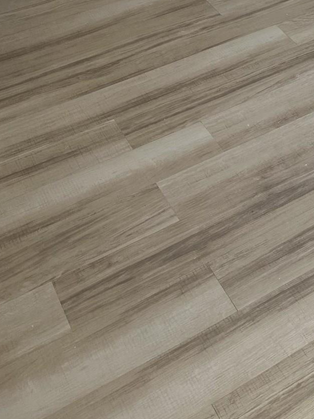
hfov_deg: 20.9
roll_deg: -0.3
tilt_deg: -22.0
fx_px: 799
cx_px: 368
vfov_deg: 25.4
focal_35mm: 66
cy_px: -123
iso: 160
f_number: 1.78
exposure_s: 1/120
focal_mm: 6.86
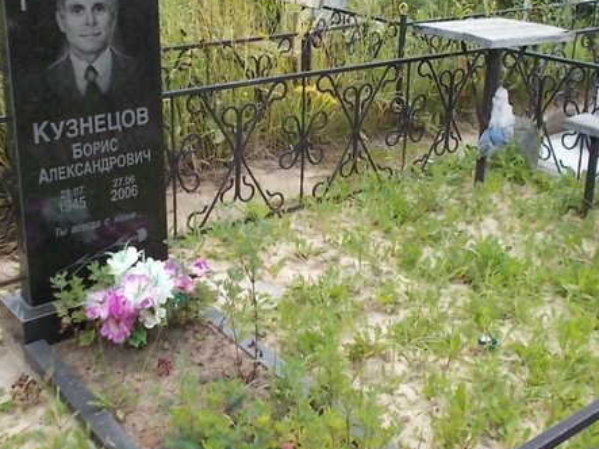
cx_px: 299
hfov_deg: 40.4
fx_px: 813
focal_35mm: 47
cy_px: 128
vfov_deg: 30.5
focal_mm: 4.6
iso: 80
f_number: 8
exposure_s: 1/80
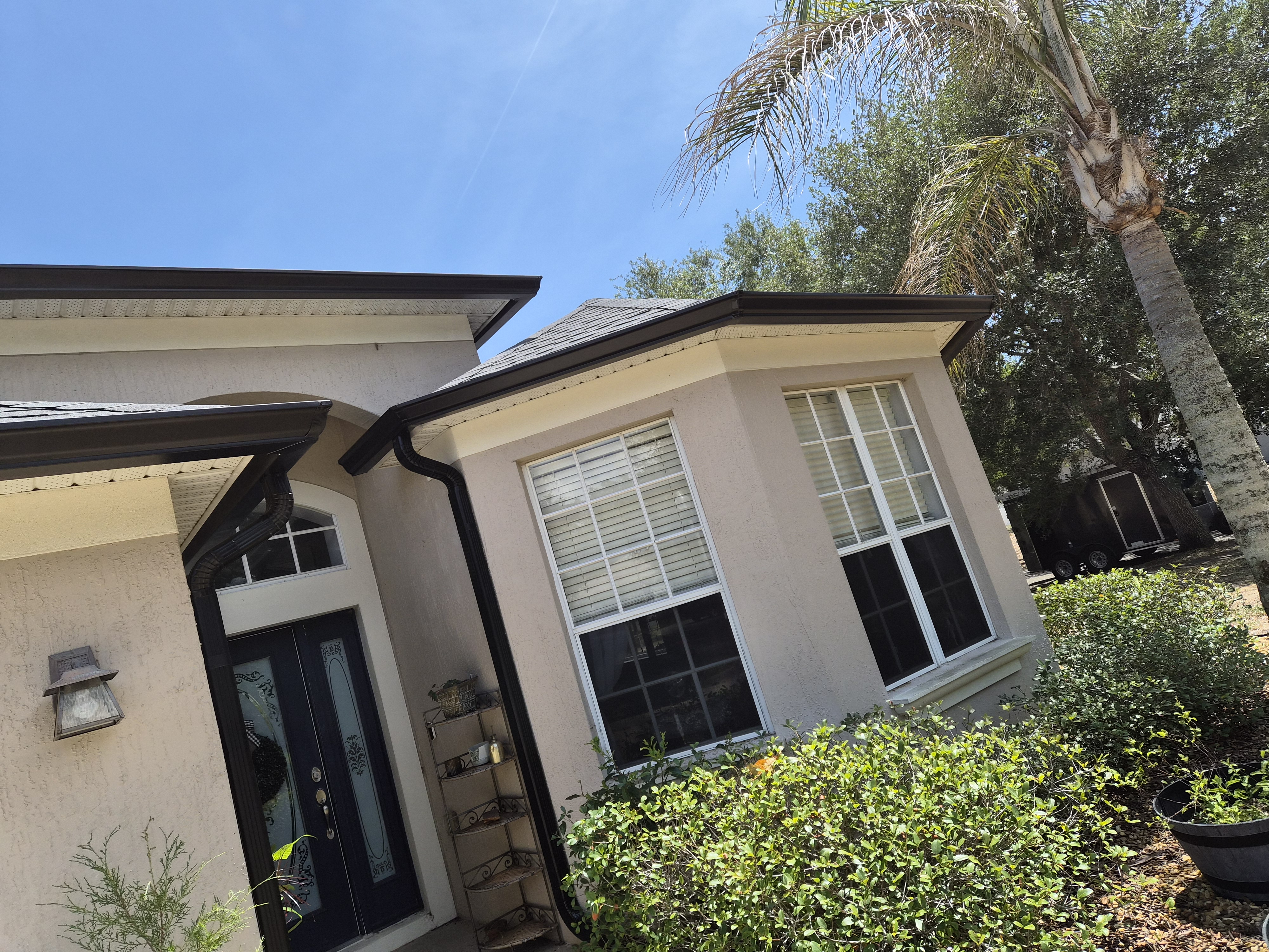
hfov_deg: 73.9
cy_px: 476
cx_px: 634
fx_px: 843
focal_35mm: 23
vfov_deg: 58.9
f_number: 1.8
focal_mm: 5.4
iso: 80
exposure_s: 1/3648
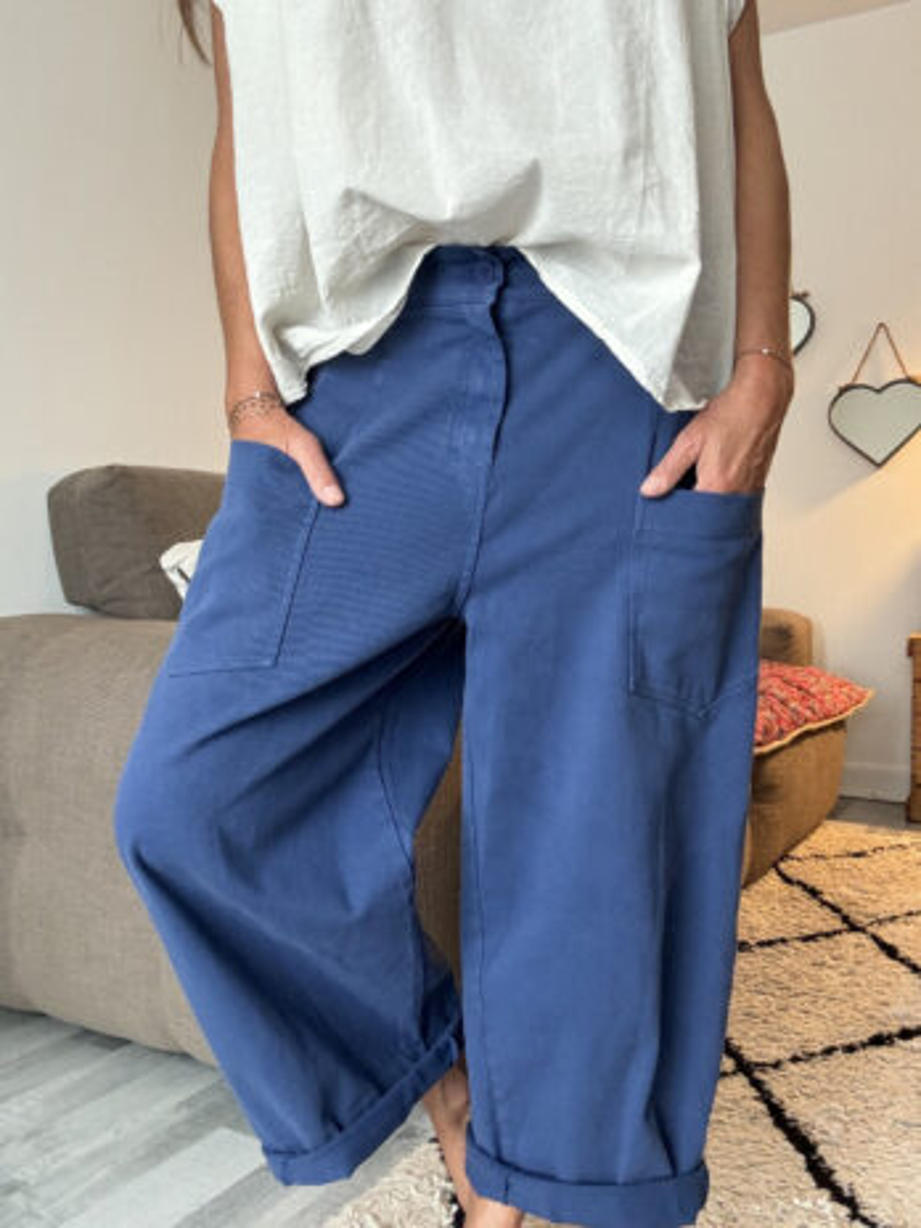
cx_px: 460
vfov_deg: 60.0
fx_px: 1064
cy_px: 614
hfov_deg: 46.8
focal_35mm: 30
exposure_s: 1/60
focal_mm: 2.69
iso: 200
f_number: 1.9
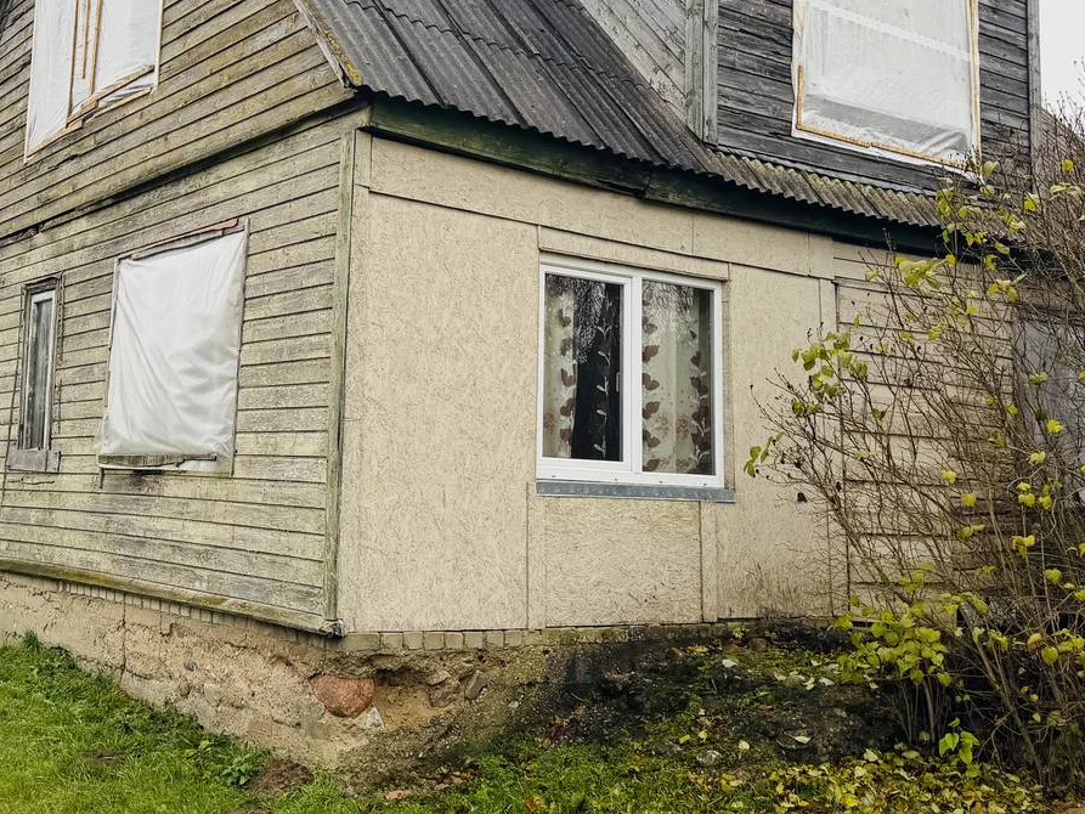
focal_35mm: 43
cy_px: 249
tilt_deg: +9.9
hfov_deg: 43.3
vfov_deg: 33.2
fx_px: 1348
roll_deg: -1.9
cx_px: 377
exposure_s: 1/535
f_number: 1.78
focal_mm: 6.76
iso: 80
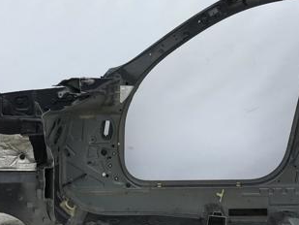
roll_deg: +1.7
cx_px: 143
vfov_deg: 24.0
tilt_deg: +2.8
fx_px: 518
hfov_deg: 32.2
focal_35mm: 60
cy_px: 42
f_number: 2.2
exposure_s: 1/330
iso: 25
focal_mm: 4.15
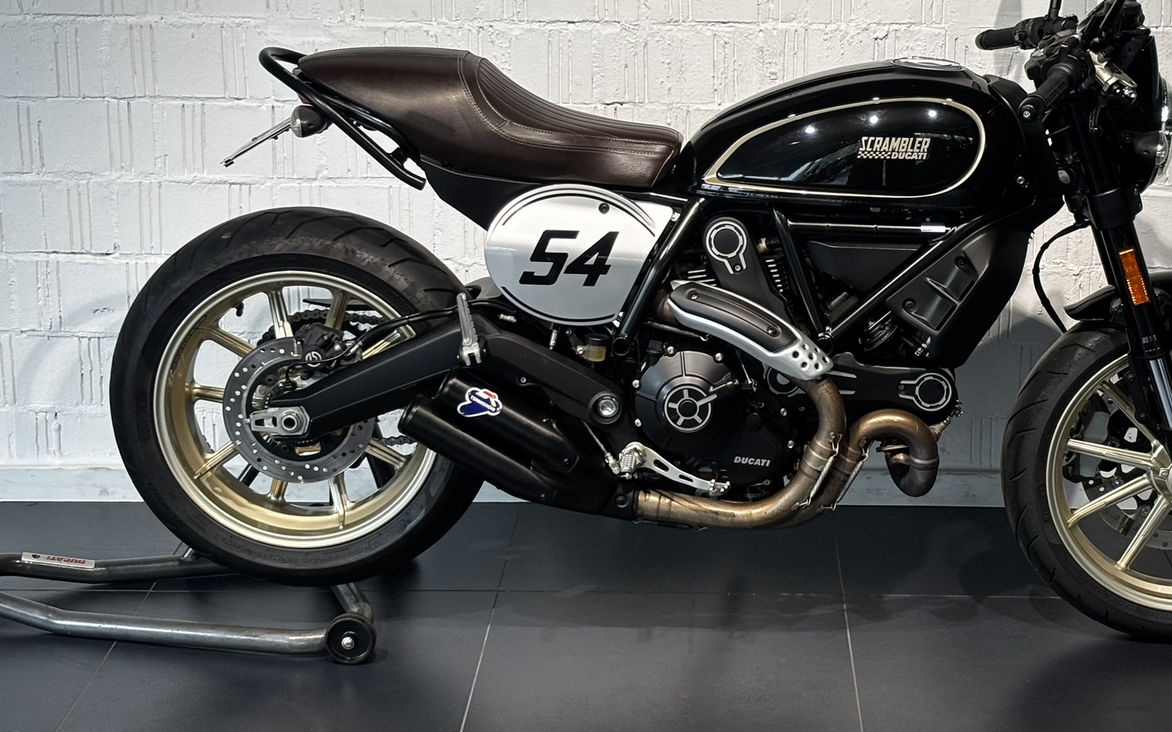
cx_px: 732
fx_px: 2332
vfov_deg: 17.8
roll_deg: +0.0
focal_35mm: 73
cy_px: 261
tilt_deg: -13.1
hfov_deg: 28.1
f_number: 1.6
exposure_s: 1/60
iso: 50
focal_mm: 5.96
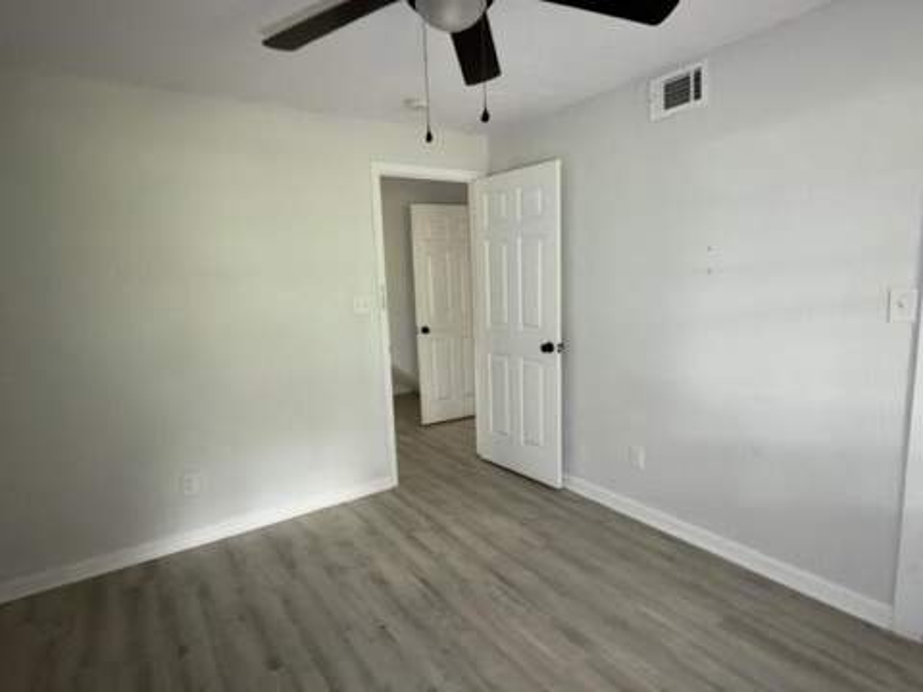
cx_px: 462
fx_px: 507
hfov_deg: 84.7
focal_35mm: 19
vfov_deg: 68.7
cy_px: 346
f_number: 2.2
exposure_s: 1/22
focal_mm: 2.22
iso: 500
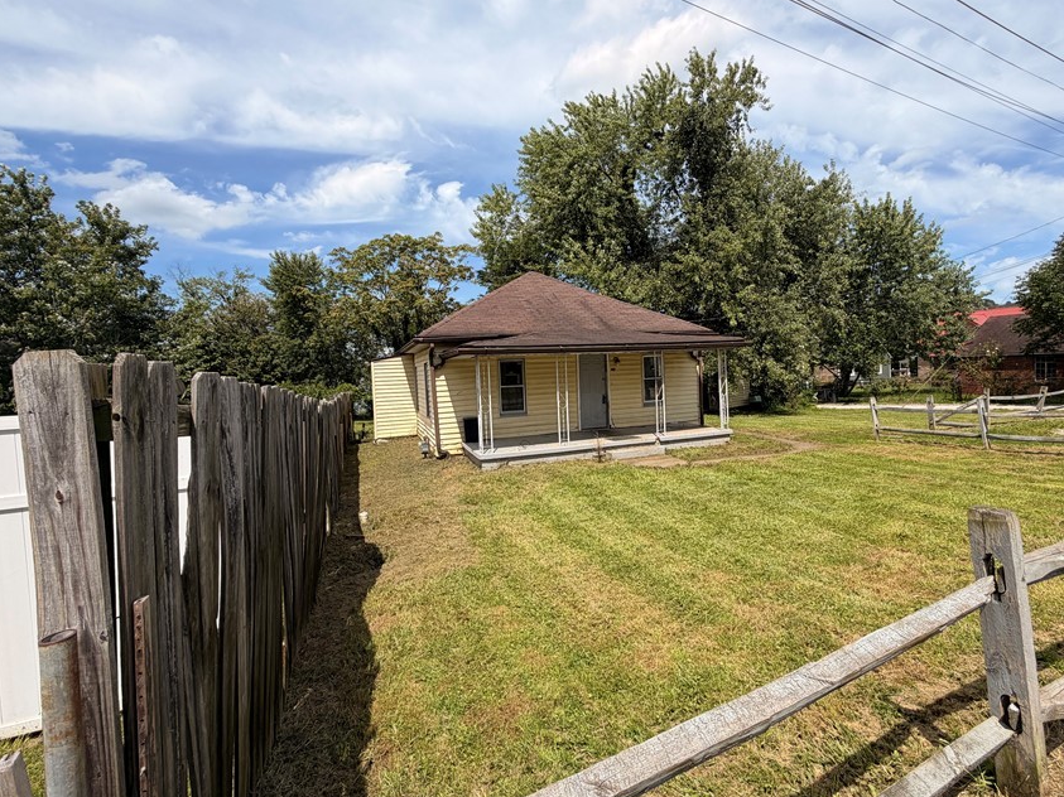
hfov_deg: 90.8
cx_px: 579
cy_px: 383
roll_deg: +2.6
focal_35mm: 17
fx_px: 522
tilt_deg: -1.2
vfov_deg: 74.7
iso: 20
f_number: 2.2
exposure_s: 1/1050
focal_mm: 2.22
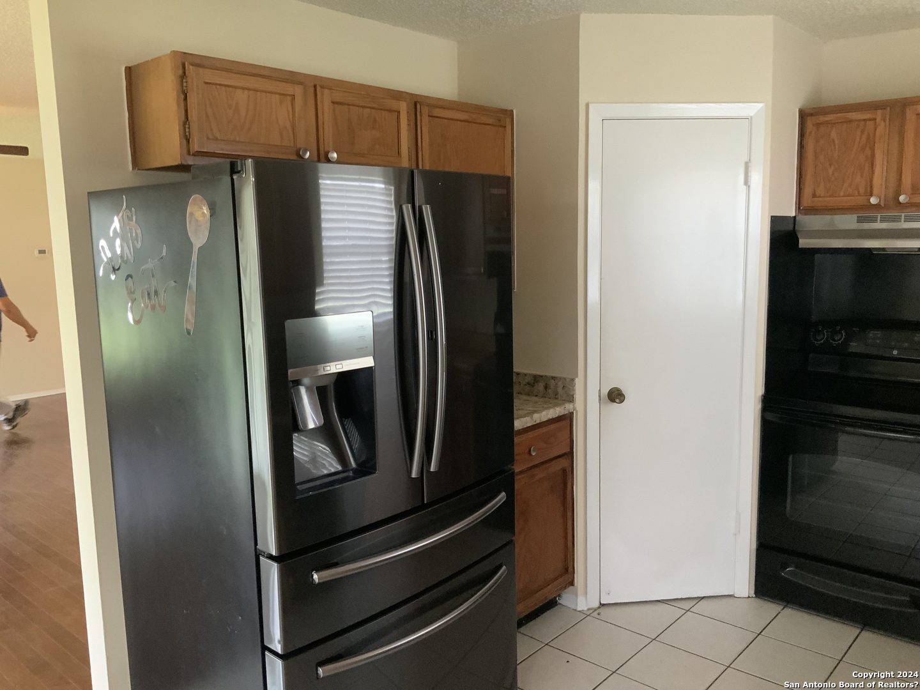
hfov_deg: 61.7
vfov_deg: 48.2
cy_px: 345
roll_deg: +1.3
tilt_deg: -6.7
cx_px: 460
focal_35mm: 29
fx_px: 771
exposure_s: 1/60
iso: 250
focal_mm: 3
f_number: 1.8
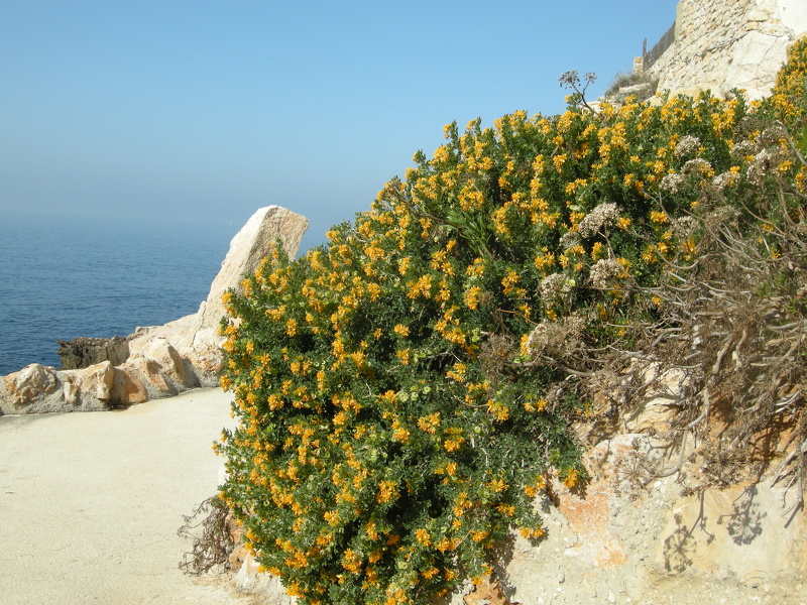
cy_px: 302
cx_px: 404
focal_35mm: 35
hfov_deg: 52.6
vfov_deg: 40.7
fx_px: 816
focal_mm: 7.5
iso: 64
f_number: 6.1
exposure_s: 1/254
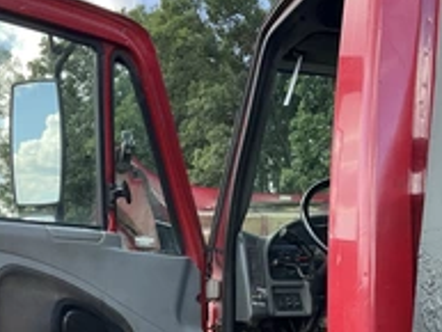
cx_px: 188
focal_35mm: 60
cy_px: 256
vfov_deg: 24.1
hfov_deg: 32.1
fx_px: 767
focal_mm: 3
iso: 25
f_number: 1.8
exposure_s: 1/264
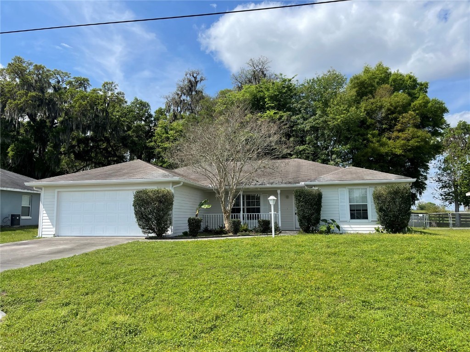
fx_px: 339
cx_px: 235
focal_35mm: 25
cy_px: 176
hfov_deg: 69.4
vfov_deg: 54.9
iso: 32
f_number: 1.6
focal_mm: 5.1
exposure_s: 1/3663
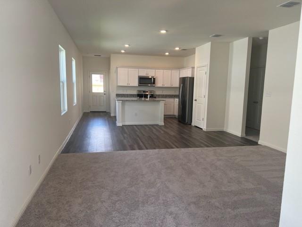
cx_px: 151
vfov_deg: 53.1
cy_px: 114
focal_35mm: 26
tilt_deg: -7.5
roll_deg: -1.2
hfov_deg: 67.3
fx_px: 227
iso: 64
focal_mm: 5.7
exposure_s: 1/131
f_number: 1.5
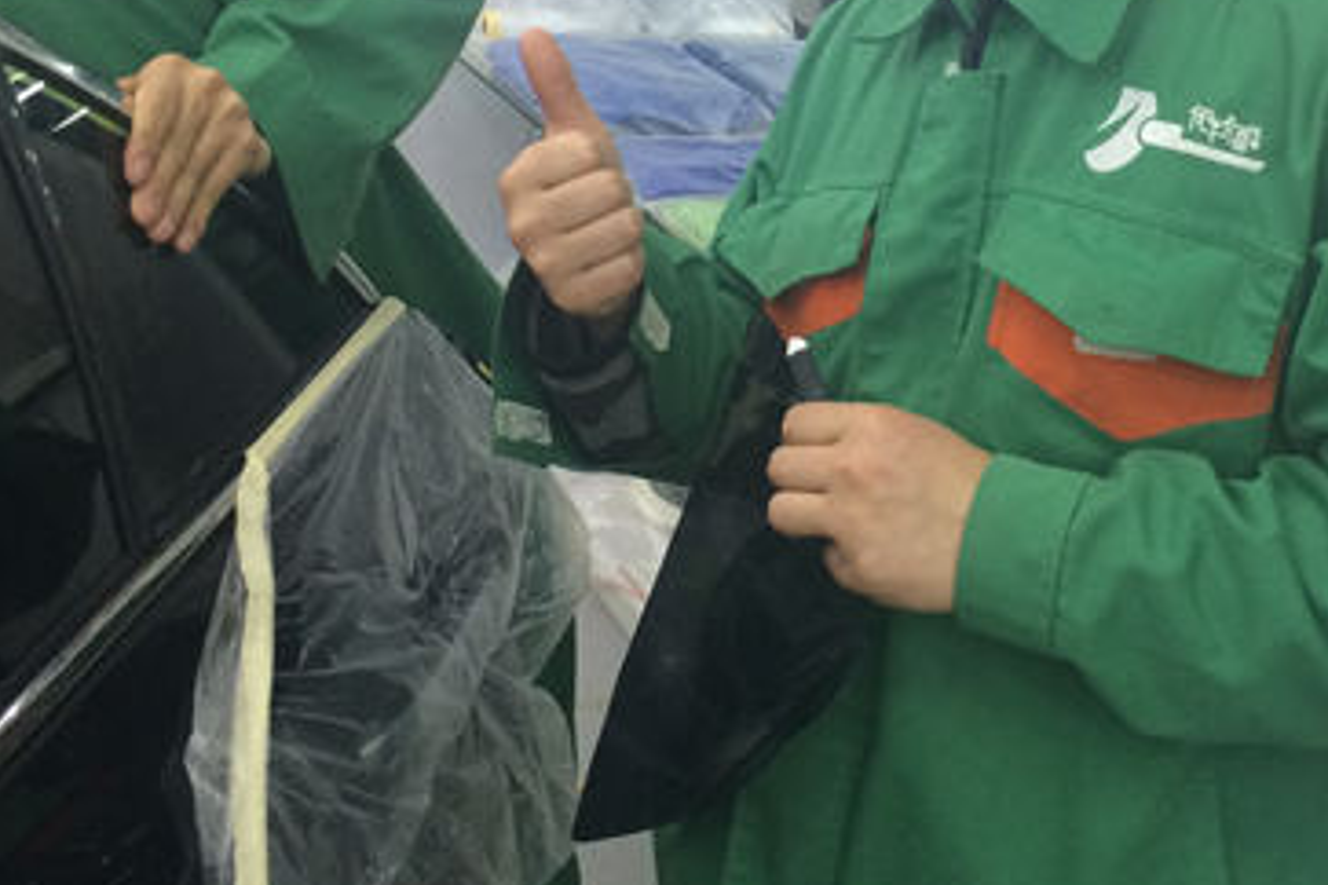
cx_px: 869
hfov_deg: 34.2
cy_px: 80
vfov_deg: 22.8
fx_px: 2139
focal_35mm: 58
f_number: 2.2
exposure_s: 1/33
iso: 64
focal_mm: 4.12
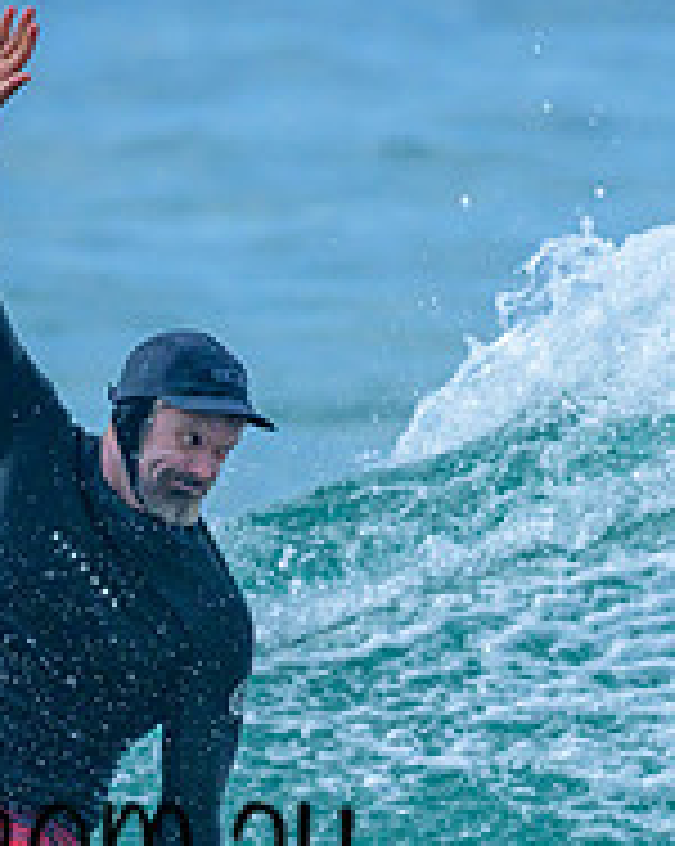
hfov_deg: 0.5
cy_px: 924
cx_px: 234
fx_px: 77113
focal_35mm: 3083
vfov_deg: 0.6
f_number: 6.3
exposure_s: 1/3200
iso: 320
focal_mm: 800
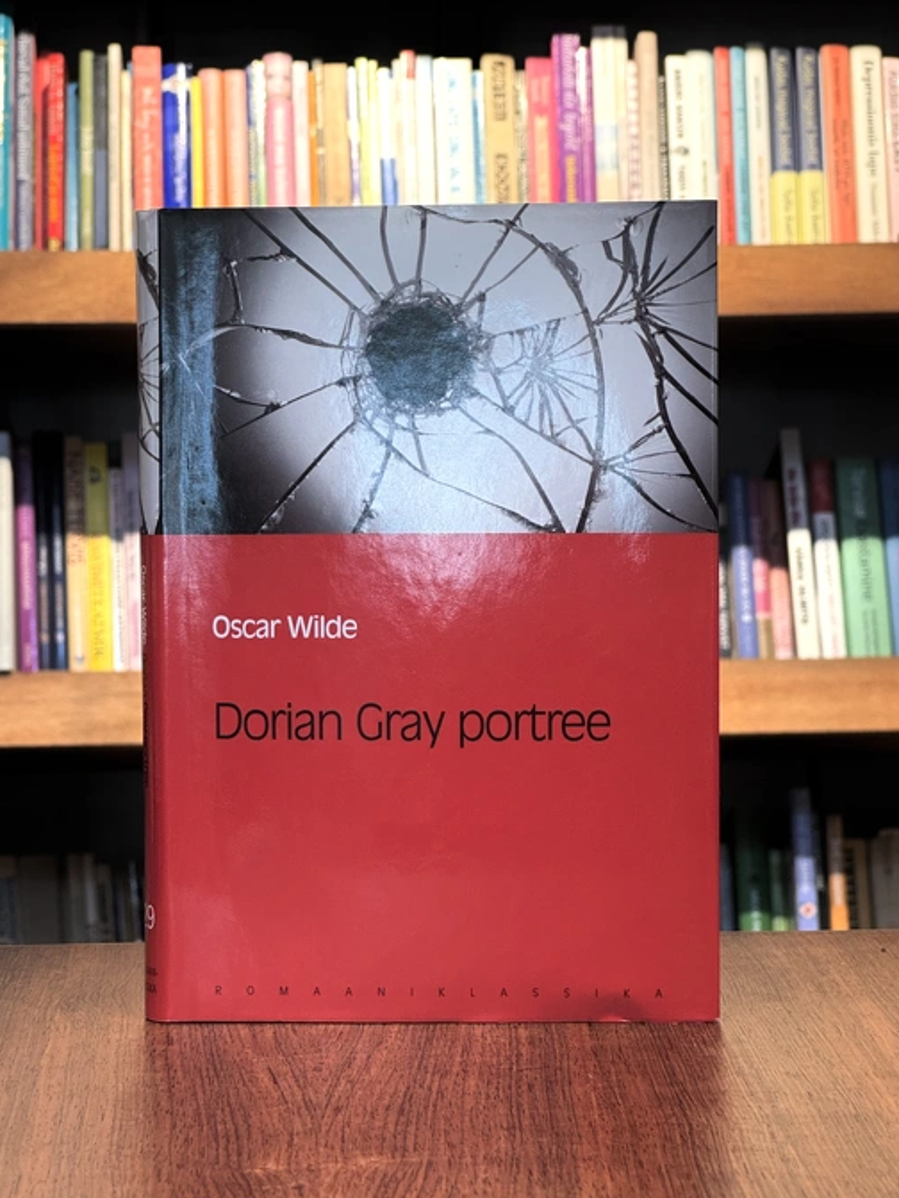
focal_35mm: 78
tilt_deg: -1.0
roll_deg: +0.3
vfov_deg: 25.0
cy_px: 603
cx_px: 445
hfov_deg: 18.9
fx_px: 2701
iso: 160
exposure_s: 1/50
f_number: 2.8
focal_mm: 9
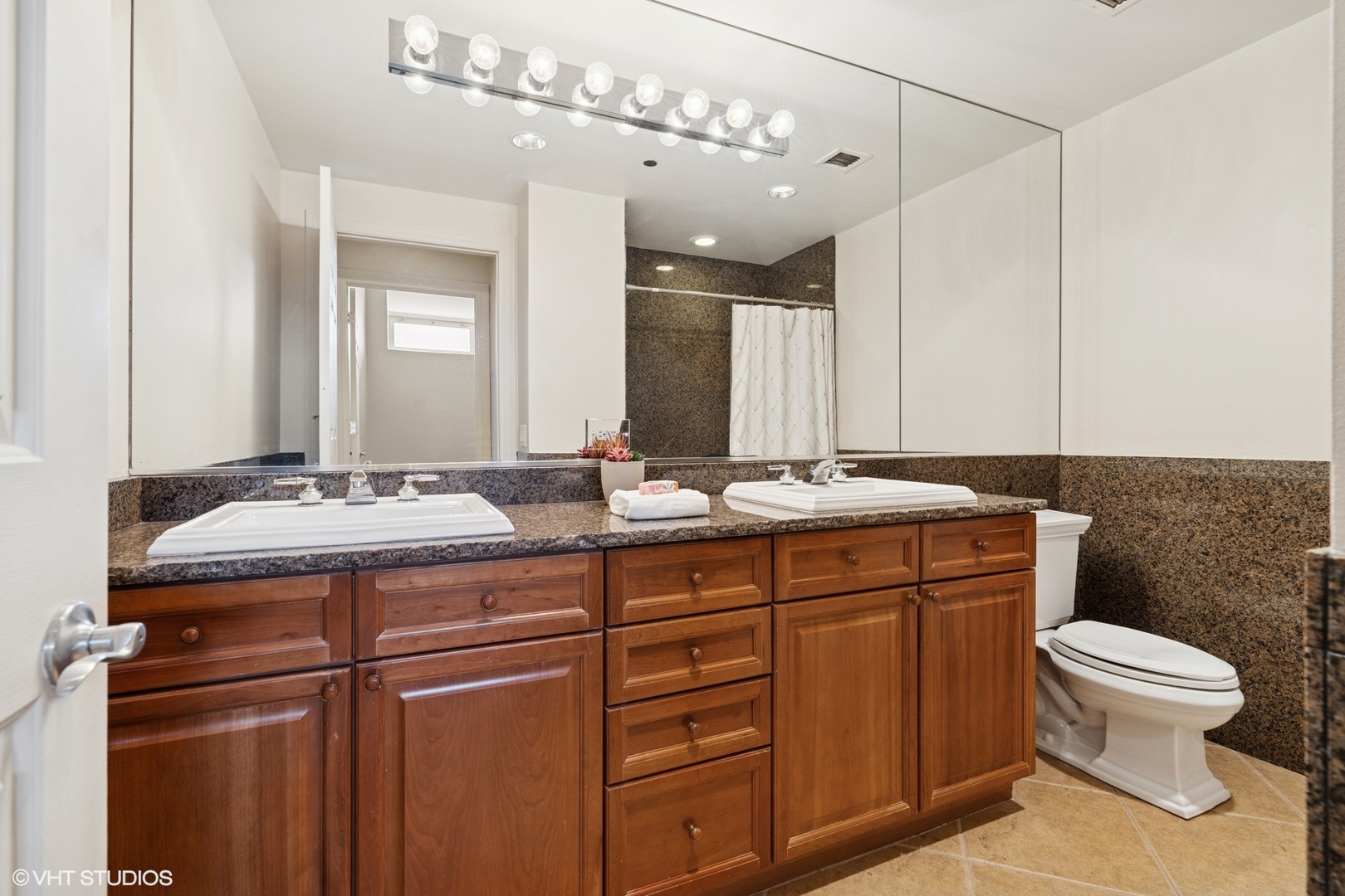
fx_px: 598
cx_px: 672
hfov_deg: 96.7
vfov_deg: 73.7
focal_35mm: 16
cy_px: 448
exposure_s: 1/20
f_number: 8
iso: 320
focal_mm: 16
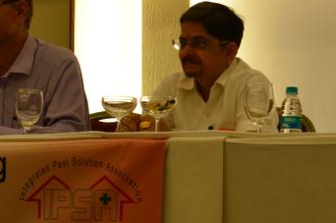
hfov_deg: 14.0
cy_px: 88
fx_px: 1360
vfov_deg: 9.4
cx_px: 78
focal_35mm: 146
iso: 2500
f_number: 10
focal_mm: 55
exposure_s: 1/80
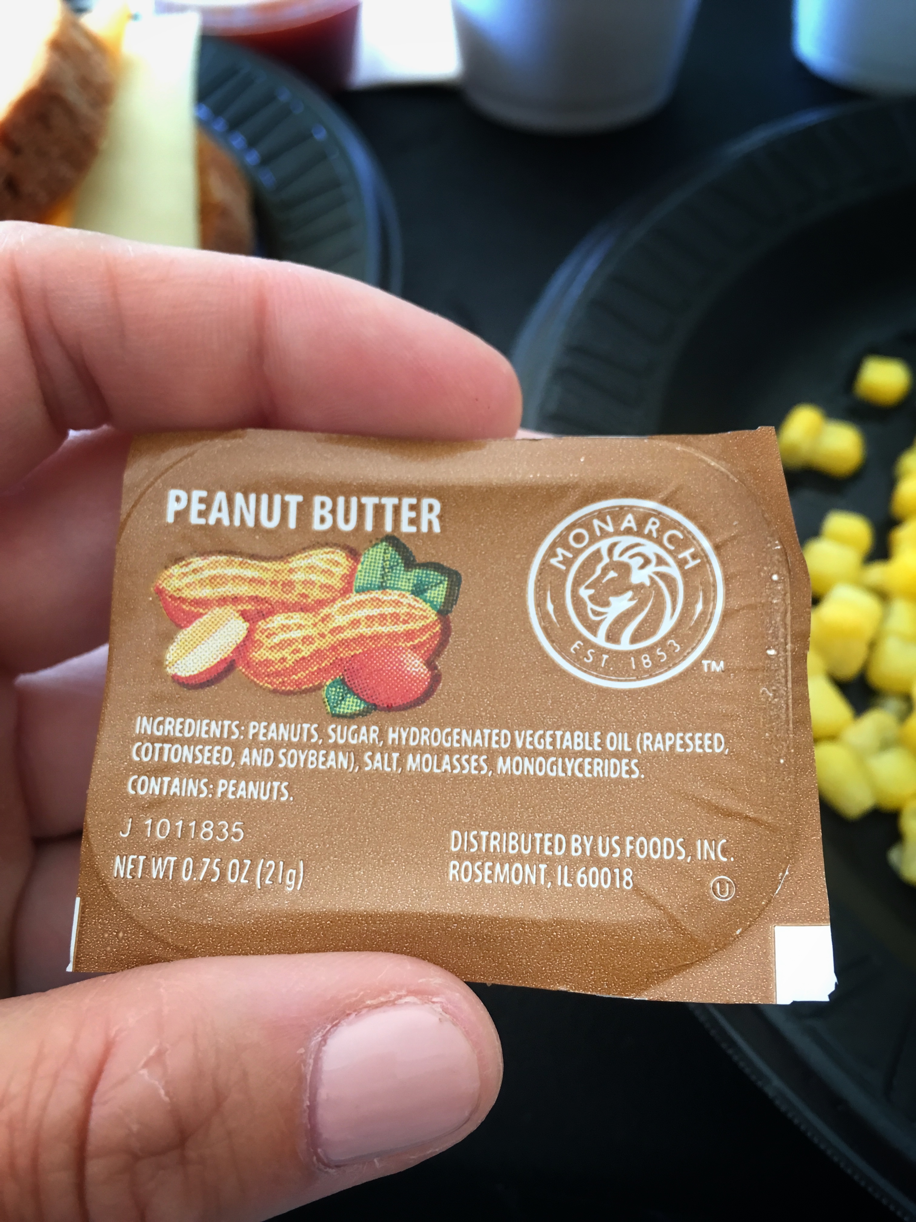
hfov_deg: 48.2
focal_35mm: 29
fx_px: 1023
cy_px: 611
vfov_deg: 61.7
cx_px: 458
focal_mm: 4.15
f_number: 2.2
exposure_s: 1/30
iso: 100
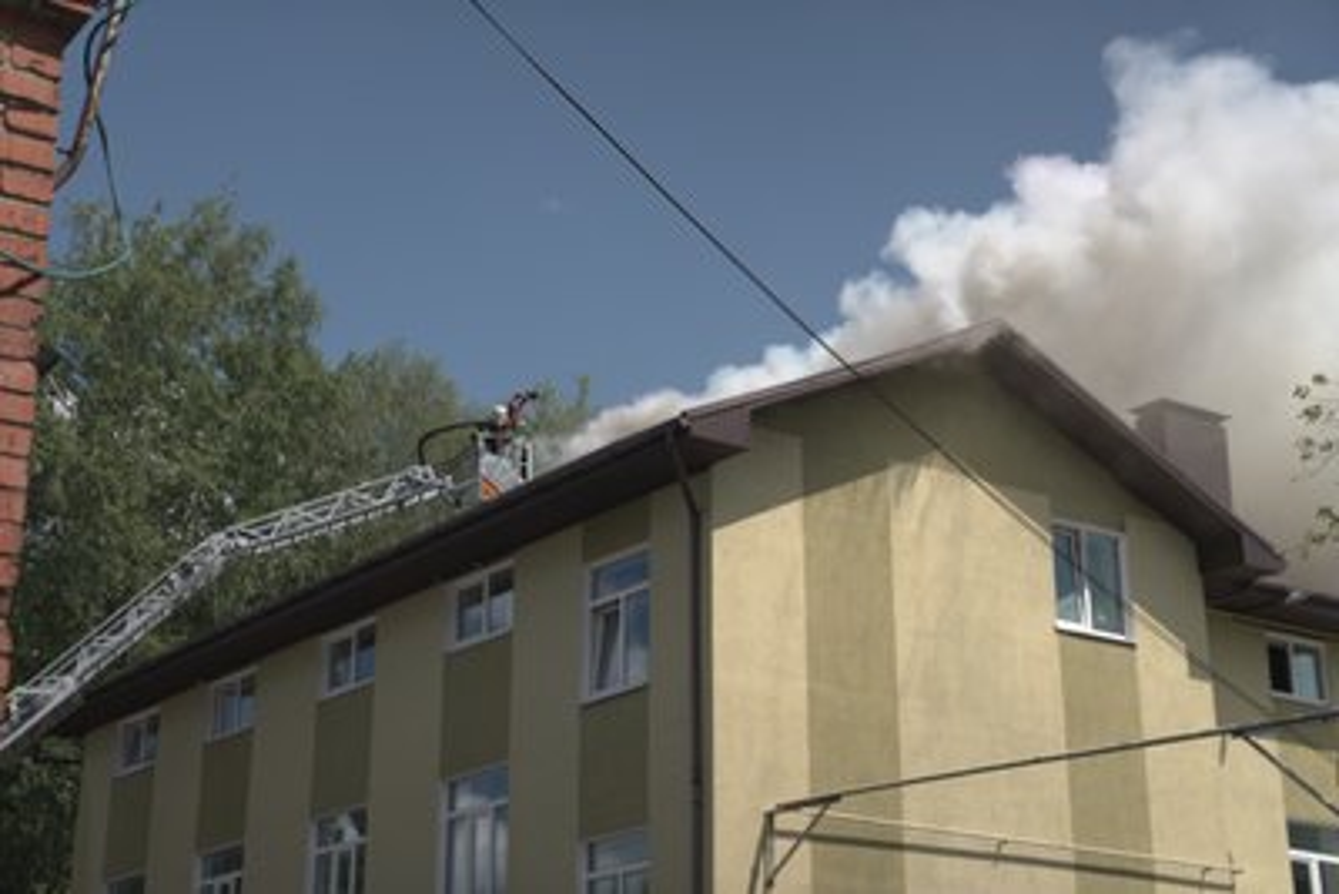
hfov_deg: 32.9
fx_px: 2270
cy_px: 447
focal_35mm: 61
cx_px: 670
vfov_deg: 22.3
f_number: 2.8
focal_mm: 61
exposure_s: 1/50
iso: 160
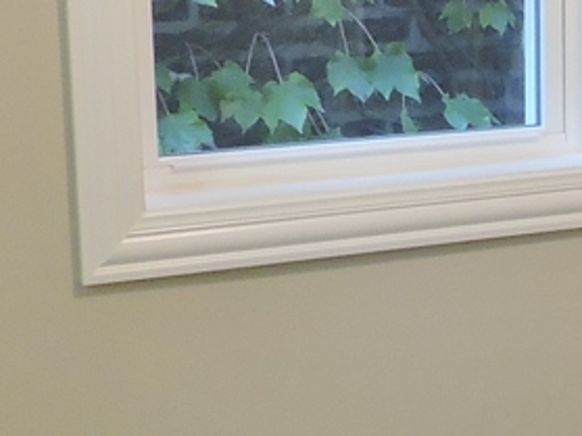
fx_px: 2084
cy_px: 296
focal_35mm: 124
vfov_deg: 11.9
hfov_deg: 15.1
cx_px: 782
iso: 360
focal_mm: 4.3
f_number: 3
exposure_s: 1/30
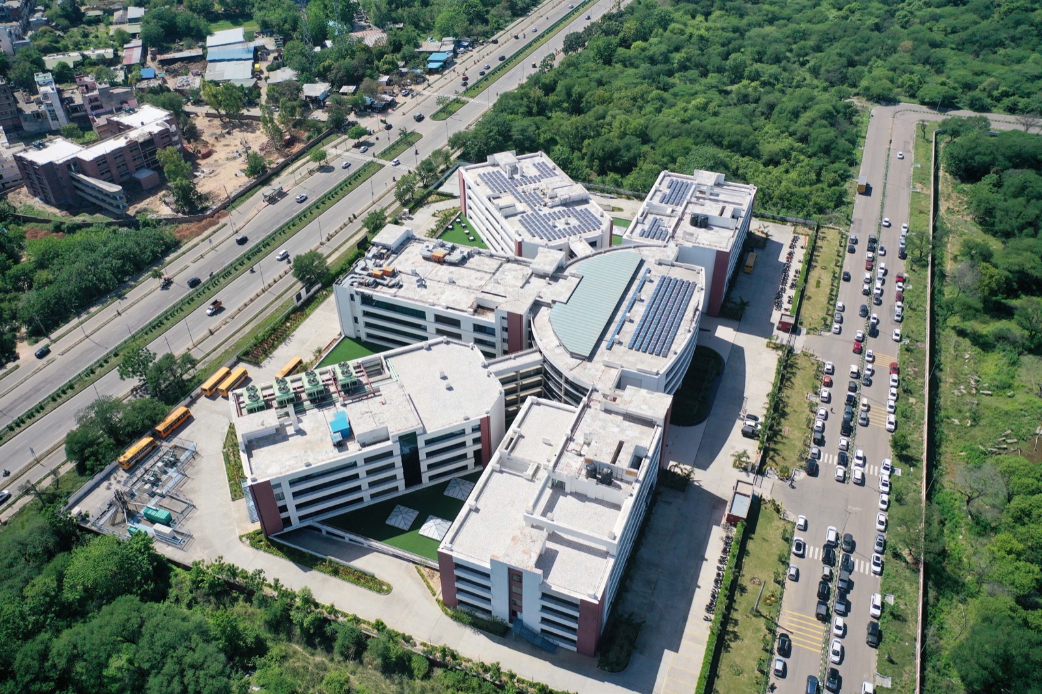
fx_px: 810
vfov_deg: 46.4
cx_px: 521
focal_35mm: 28
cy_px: 347
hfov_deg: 65.5
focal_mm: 10.26
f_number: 5.6
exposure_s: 1/3200
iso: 100
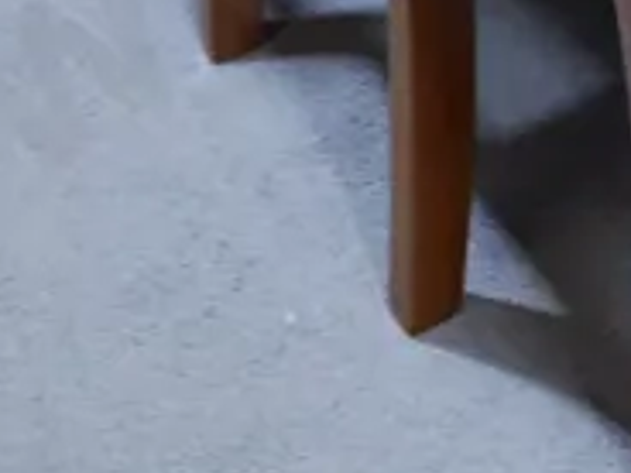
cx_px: 1180
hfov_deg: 11.0
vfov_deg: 8.0
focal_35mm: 167
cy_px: -769
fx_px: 3044
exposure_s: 1/60
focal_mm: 15
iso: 500
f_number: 3.6
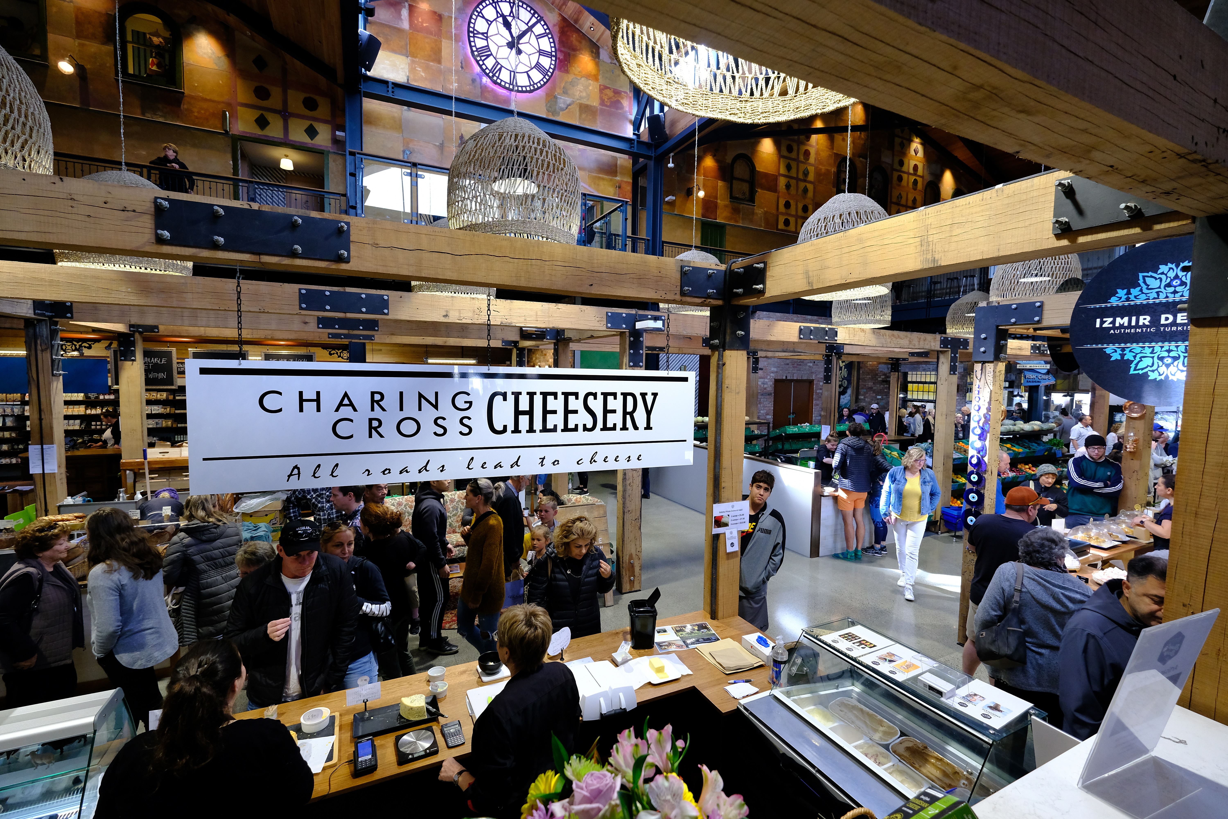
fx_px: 512
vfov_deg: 77.3
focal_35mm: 15
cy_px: 410
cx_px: 614
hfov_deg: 100.4
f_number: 4
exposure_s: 1/125
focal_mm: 10
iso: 1250
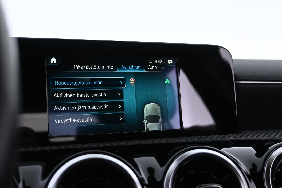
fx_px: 358
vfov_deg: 29.4
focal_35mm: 46
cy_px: 94
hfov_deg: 43.0
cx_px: 141
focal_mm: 30.5
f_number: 4.8
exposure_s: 1/40
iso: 3200
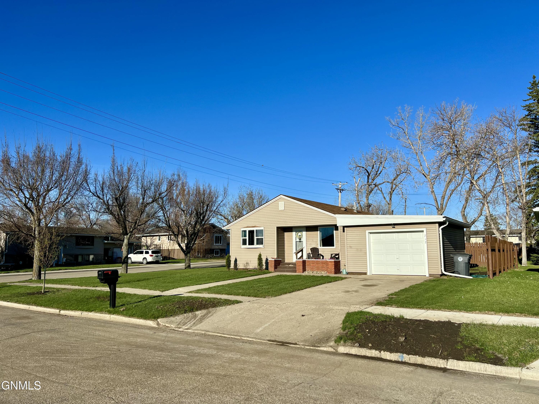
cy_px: 202
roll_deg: +0.4
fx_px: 405
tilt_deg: +6.3
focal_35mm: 26
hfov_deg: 67.3
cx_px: 270
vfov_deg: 53.1
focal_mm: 5.7
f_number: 1.5
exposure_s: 1/5319
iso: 50
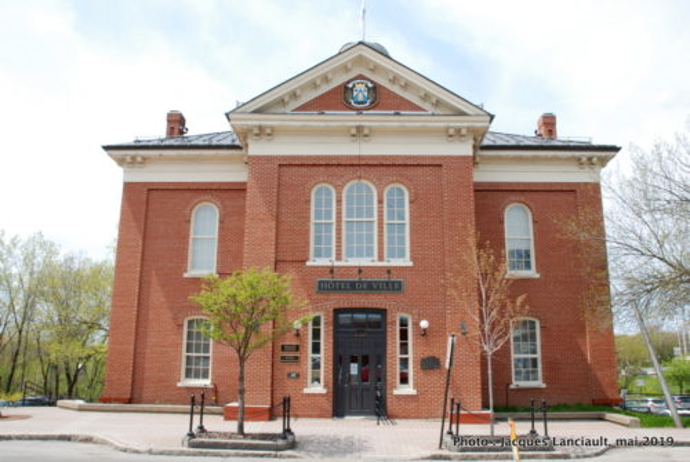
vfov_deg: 48.1
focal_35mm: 27
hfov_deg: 67.3
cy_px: 231
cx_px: 345
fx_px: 518
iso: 100
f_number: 14
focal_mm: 18
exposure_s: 1/50
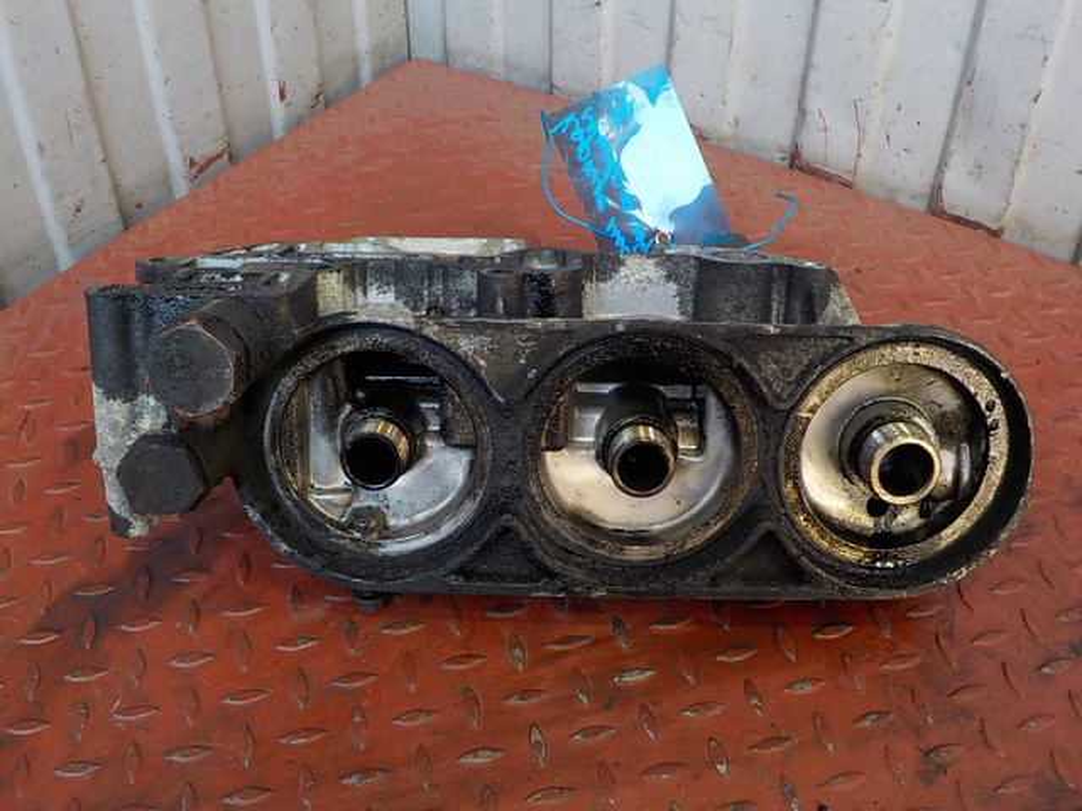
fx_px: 938
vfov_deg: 46.8
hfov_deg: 60.0
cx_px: 541
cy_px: 406
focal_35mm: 30
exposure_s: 1/30
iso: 125
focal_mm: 4.1
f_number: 3.3
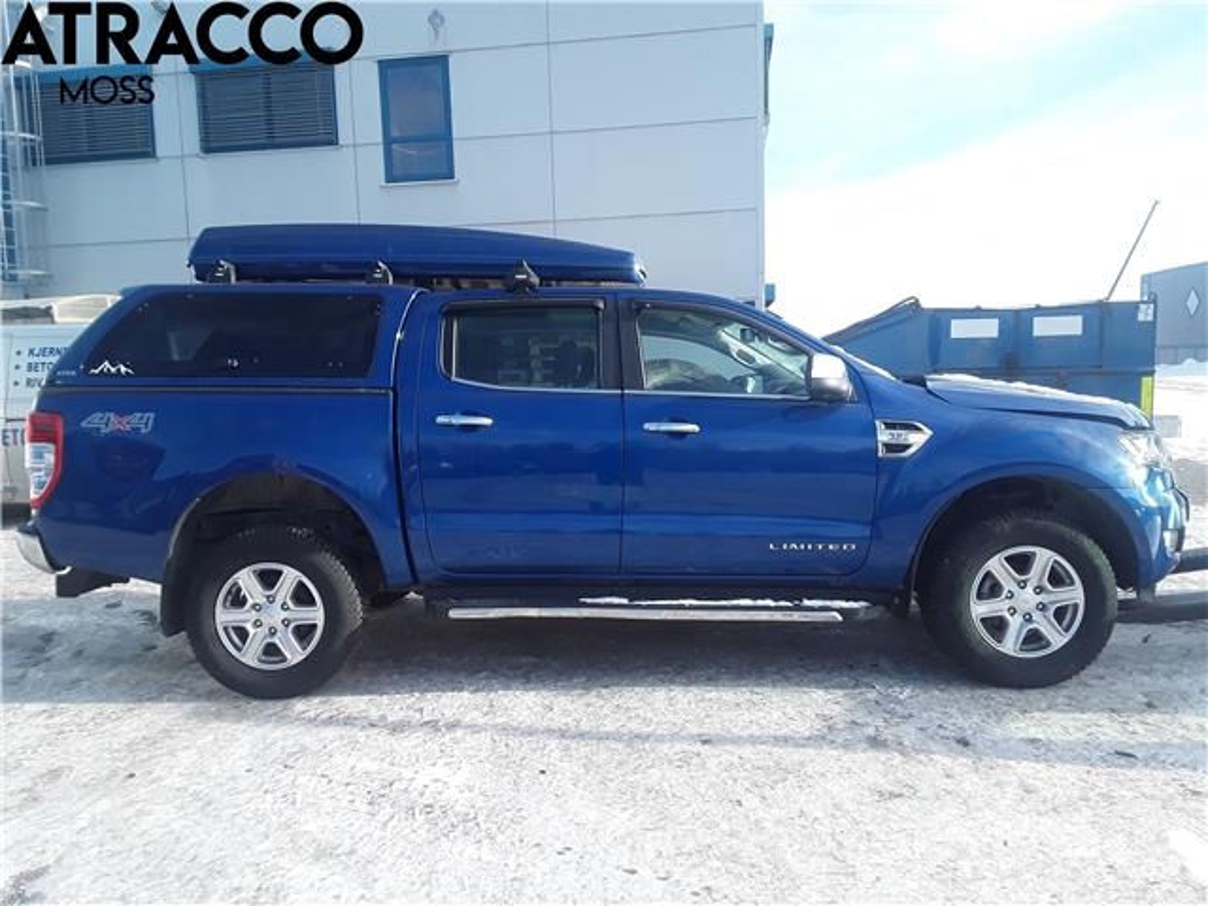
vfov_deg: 49.7
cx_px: 604
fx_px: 977
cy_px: 453
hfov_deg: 63.4
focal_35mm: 28
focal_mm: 2.91
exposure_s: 1/553
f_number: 1.9
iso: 40
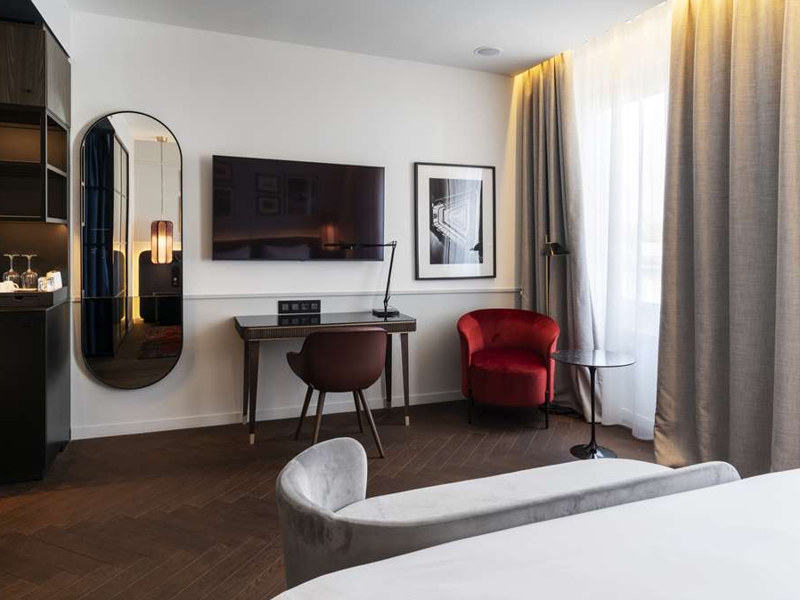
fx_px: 532
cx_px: 403
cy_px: 297
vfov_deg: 58.9
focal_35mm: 23
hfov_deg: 73.9
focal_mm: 21
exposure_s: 1/5
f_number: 13
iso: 200
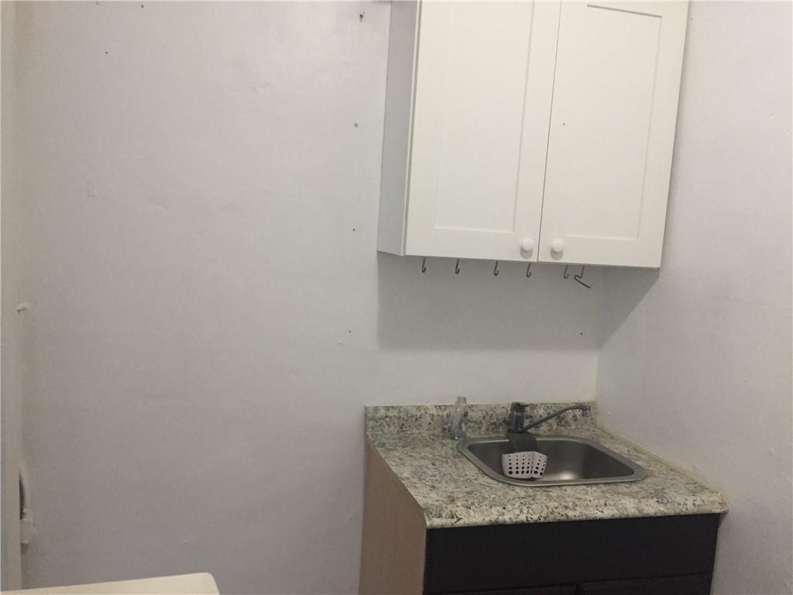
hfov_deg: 61.7
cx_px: 396
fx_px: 664
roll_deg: -1.9
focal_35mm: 29
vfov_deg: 48.2
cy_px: 298
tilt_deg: -5.9
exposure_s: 1/30
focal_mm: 4.15
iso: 125
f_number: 2.2
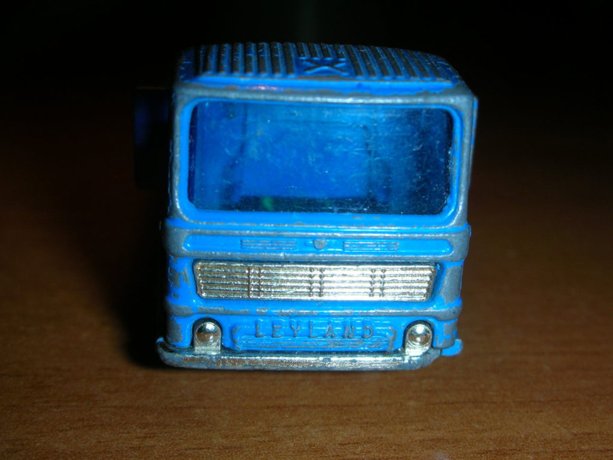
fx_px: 1080
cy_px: 230
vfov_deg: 24.0
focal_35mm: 61
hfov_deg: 31.7
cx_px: 306
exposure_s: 1/120
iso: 50
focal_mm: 10.1
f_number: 11.3
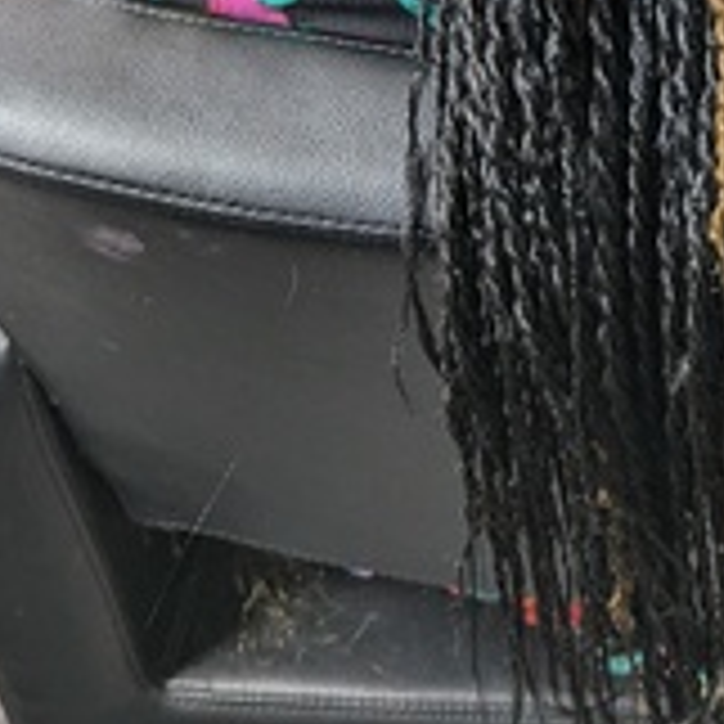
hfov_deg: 20.9
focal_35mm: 79
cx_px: 787
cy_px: -373
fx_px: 1869
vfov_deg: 19.1
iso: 50
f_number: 1.85
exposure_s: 1/35
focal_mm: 6.81
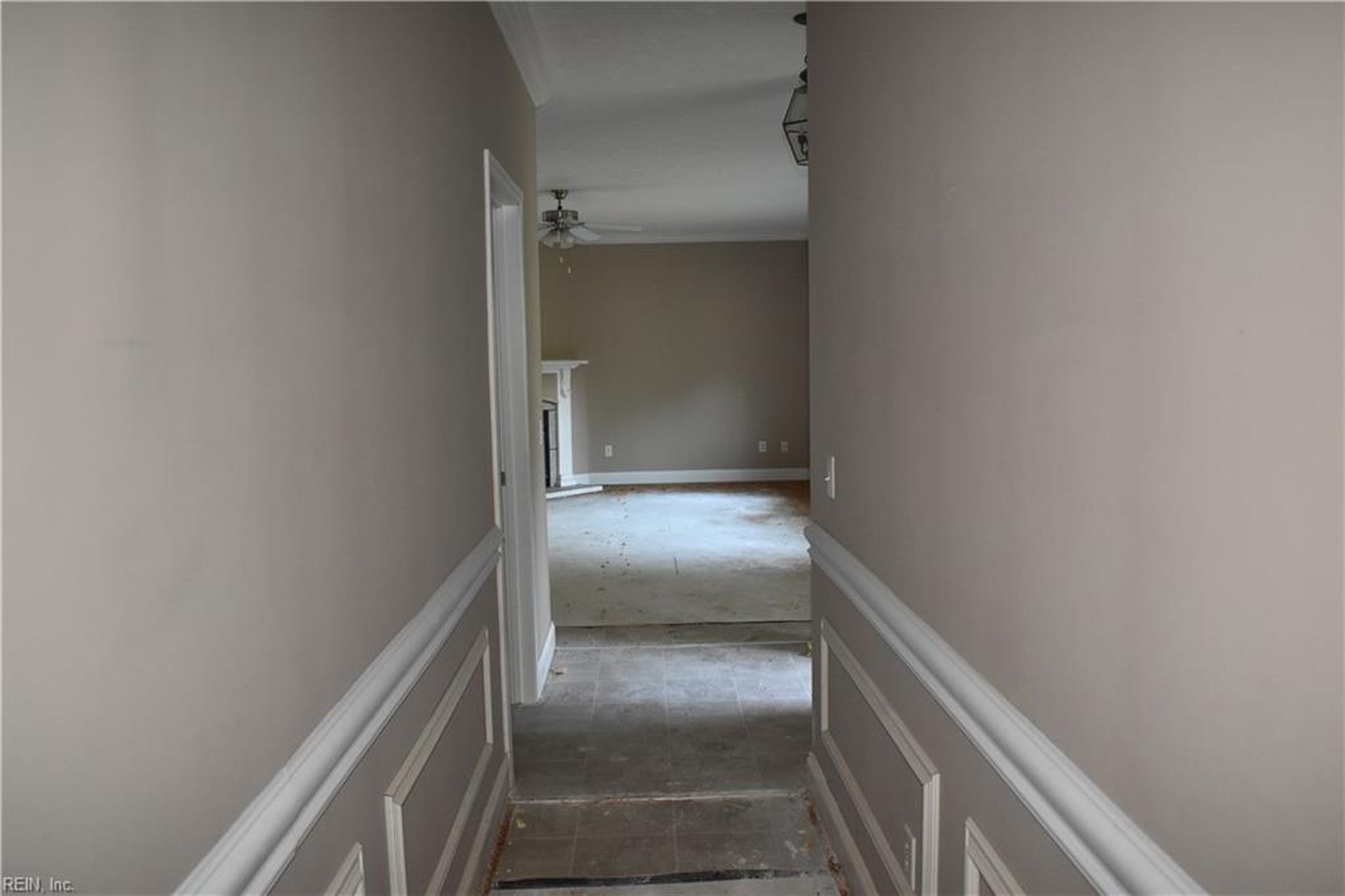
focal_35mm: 27
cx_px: 672
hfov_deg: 67.4
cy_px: 448
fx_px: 1008
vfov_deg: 47.9
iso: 1600
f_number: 3.5
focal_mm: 18
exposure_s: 1/60
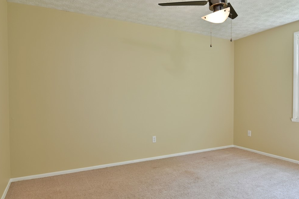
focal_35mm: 23
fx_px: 191
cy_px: 102
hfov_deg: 76.0
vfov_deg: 55.1
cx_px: 142
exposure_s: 1/25
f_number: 4.5
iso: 200
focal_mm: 14
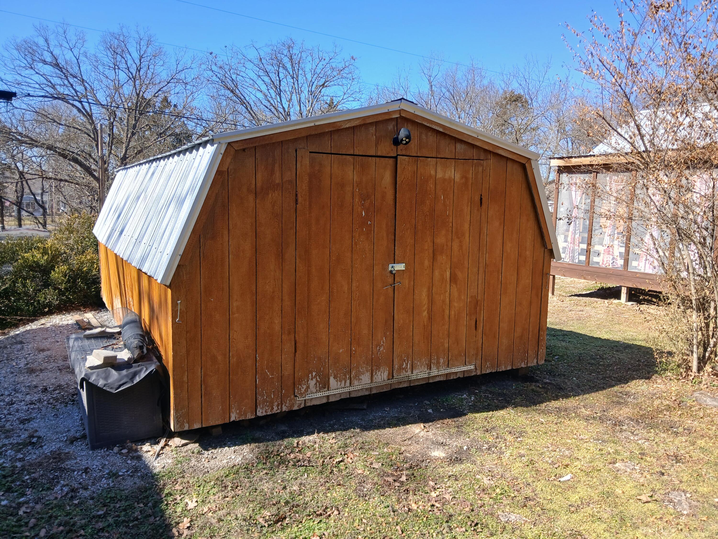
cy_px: 270
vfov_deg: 53.1
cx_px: 359
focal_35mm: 26
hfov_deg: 67.3
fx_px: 539
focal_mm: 3.98
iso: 20
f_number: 1.8
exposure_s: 1/221
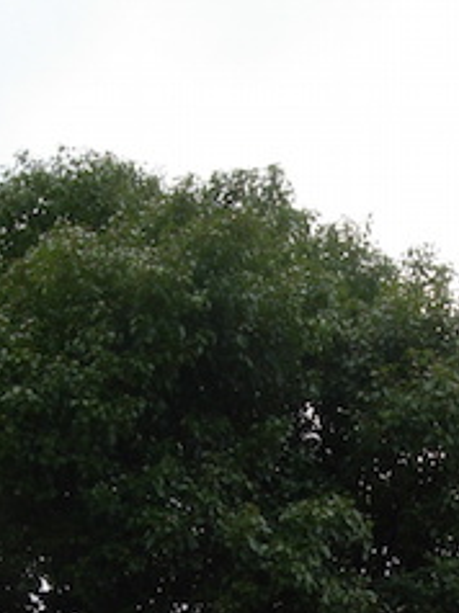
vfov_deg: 19.4
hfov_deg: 15.3
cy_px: 711
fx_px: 1700
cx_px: 364
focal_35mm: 96
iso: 79
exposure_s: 1/271
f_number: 4.8
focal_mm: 7.8
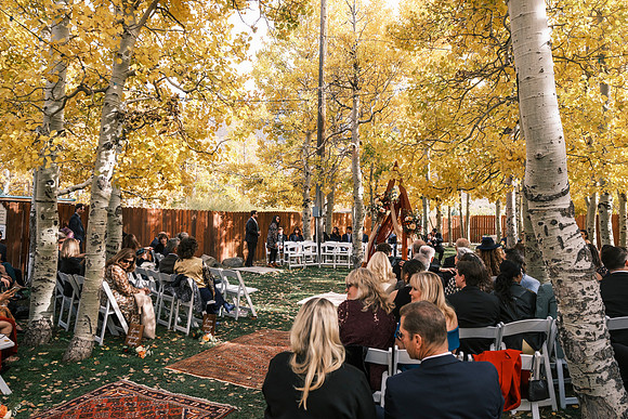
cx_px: 314
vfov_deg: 48.0
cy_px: 210
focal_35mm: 27
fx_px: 471
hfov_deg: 67.4
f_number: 3.2
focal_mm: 18
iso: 160
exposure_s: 1/500
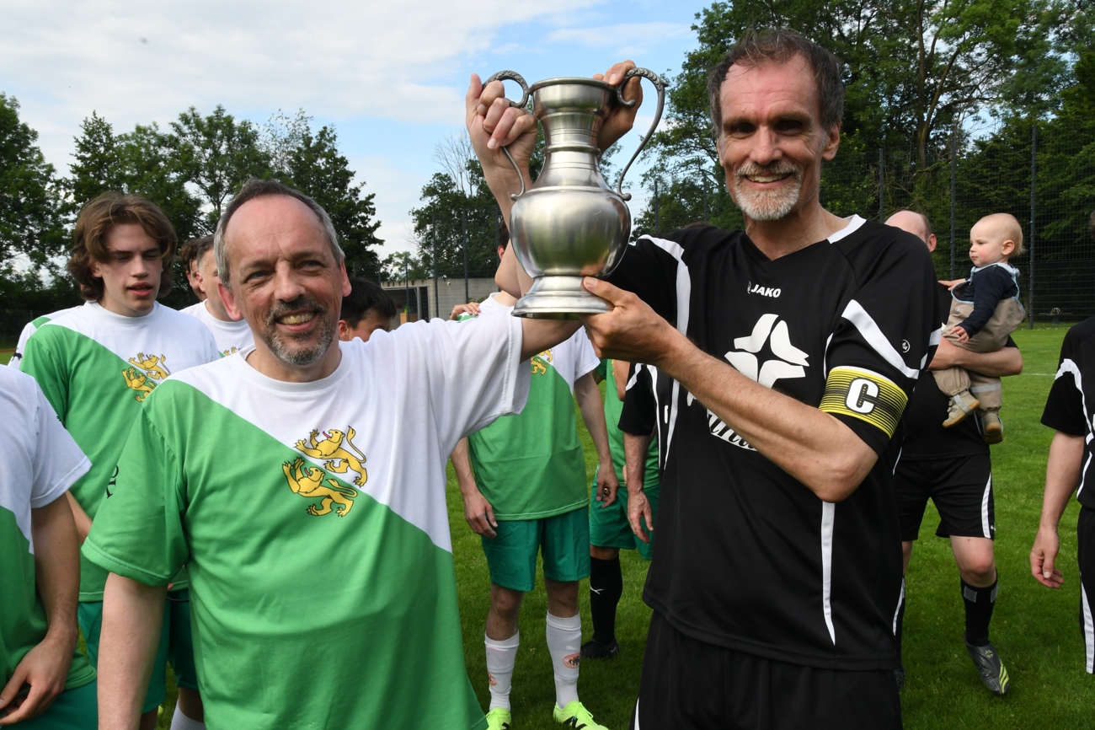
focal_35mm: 36
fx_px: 1095
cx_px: 548
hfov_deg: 53.1
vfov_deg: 36.9
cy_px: 365
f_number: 16
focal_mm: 24
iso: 1250
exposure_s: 1/400
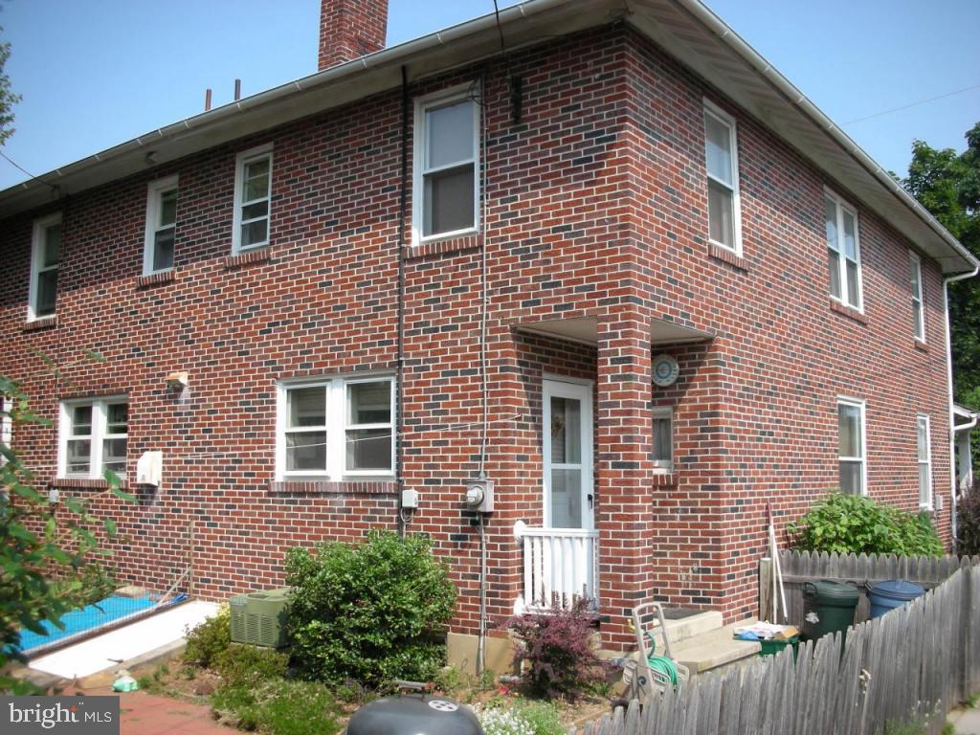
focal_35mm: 35
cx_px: 490
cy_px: 368
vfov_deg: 40.7
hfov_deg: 52.6
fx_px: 991
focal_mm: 5.8
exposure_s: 1/450
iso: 50
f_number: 3
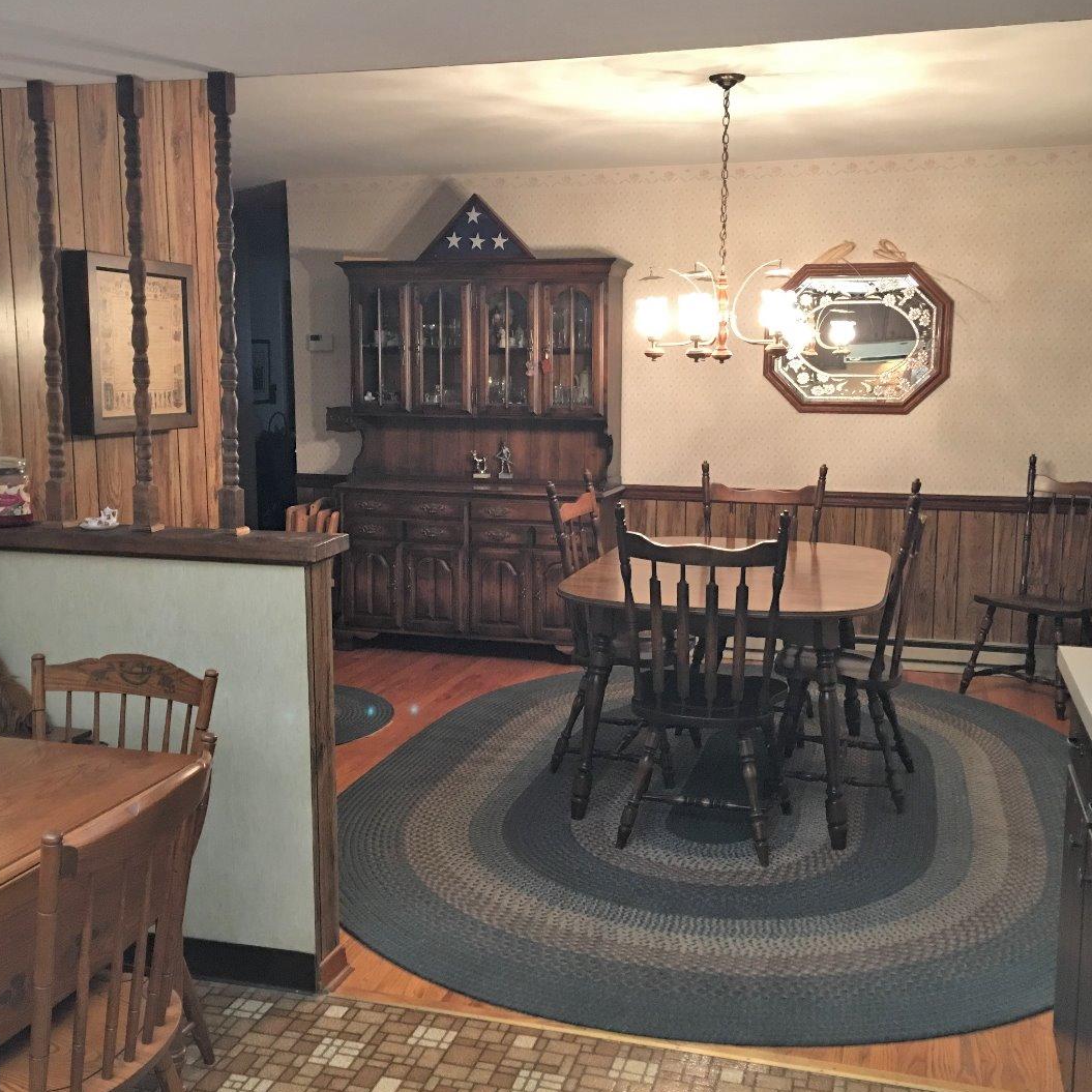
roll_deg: -0.1
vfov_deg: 47.2
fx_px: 1249
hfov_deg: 47.2
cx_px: 563
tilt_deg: -6.1
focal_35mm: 35
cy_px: 537
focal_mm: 4.15
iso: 100
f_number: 2.2
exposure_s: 1/15
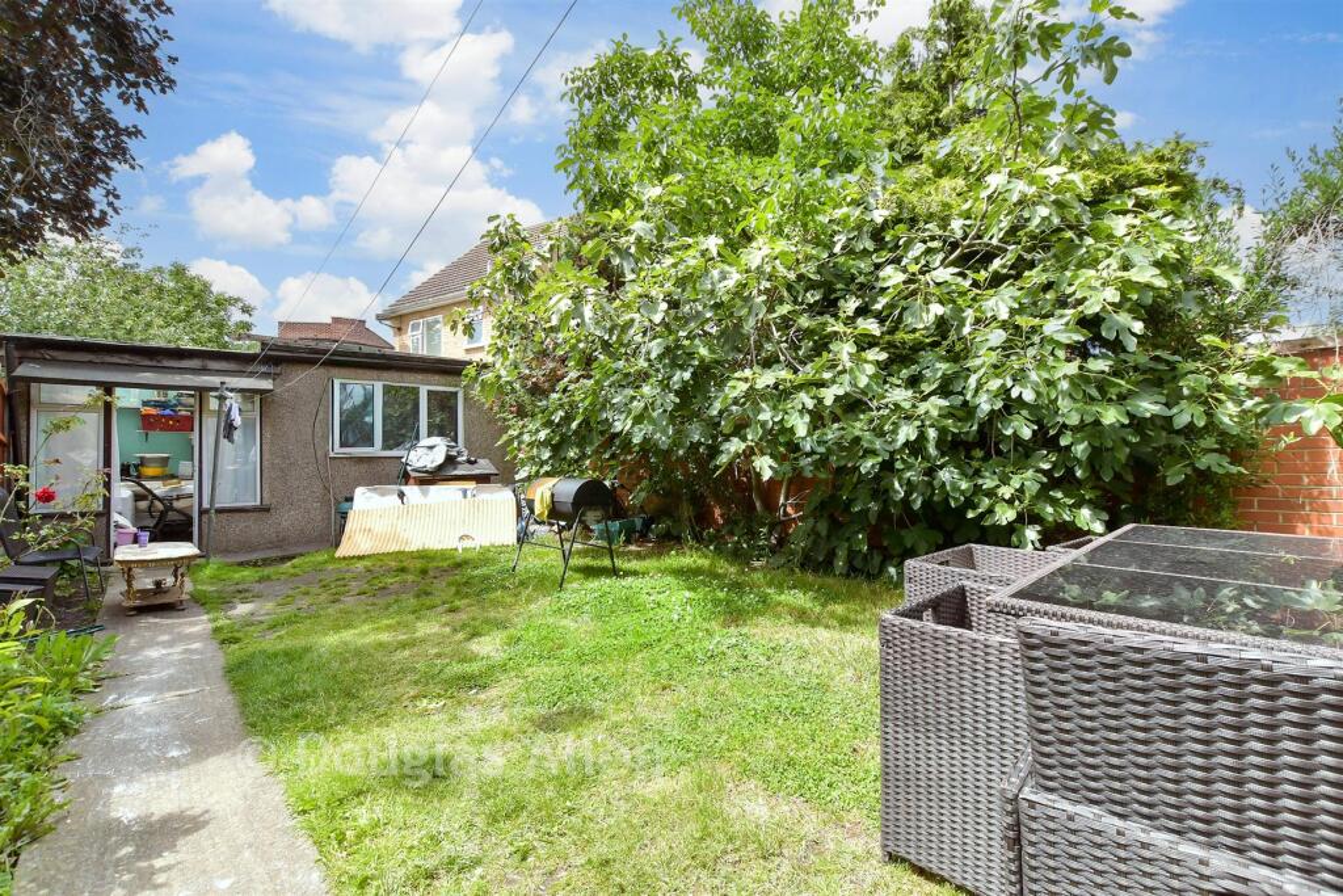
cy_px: 448
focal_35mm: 15
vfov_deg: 77.3
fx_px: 560
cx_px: 672
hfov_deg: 100.4
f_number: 7.1
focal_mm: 10
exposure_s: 1/400
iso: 400
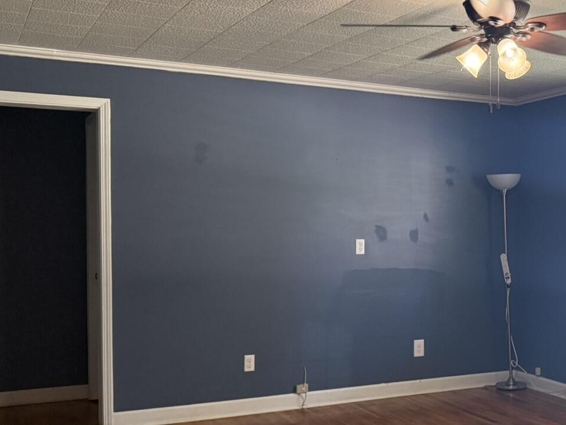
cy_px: 259
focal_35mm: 51
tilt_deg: -1.7
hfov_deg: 35.5
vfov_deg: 28.5
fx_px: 834
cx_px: 500
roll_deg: -0.5
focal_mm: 6.76
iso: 400
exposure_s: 1/120
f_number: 1.78
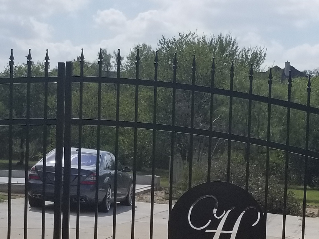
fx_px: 894
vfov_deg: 15.1
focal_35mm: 97
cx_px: 143
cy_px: 215
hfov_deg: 20.2
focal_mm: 4.25
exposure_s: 1/5104
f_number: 1.7
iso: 50
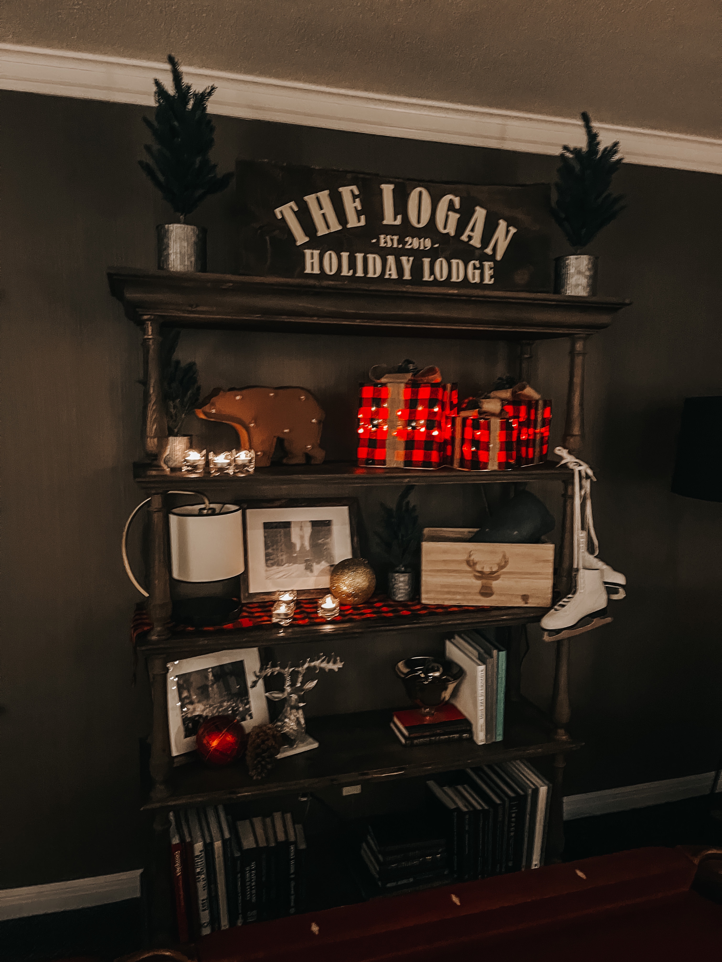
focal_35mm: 26
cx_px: 361
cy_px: 481
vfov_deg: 67.3
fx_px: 723
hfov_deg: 53.1
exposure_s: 1/30
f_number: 1.6
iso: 1000
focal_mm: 5.1
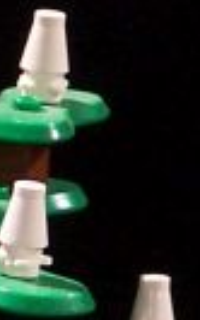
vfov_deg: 1.9
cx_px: -523
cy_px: 380
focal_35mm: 1132
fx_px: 9883
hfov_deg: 1.2
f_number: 3.2
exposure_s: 1/2
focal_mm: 23.1
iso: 80
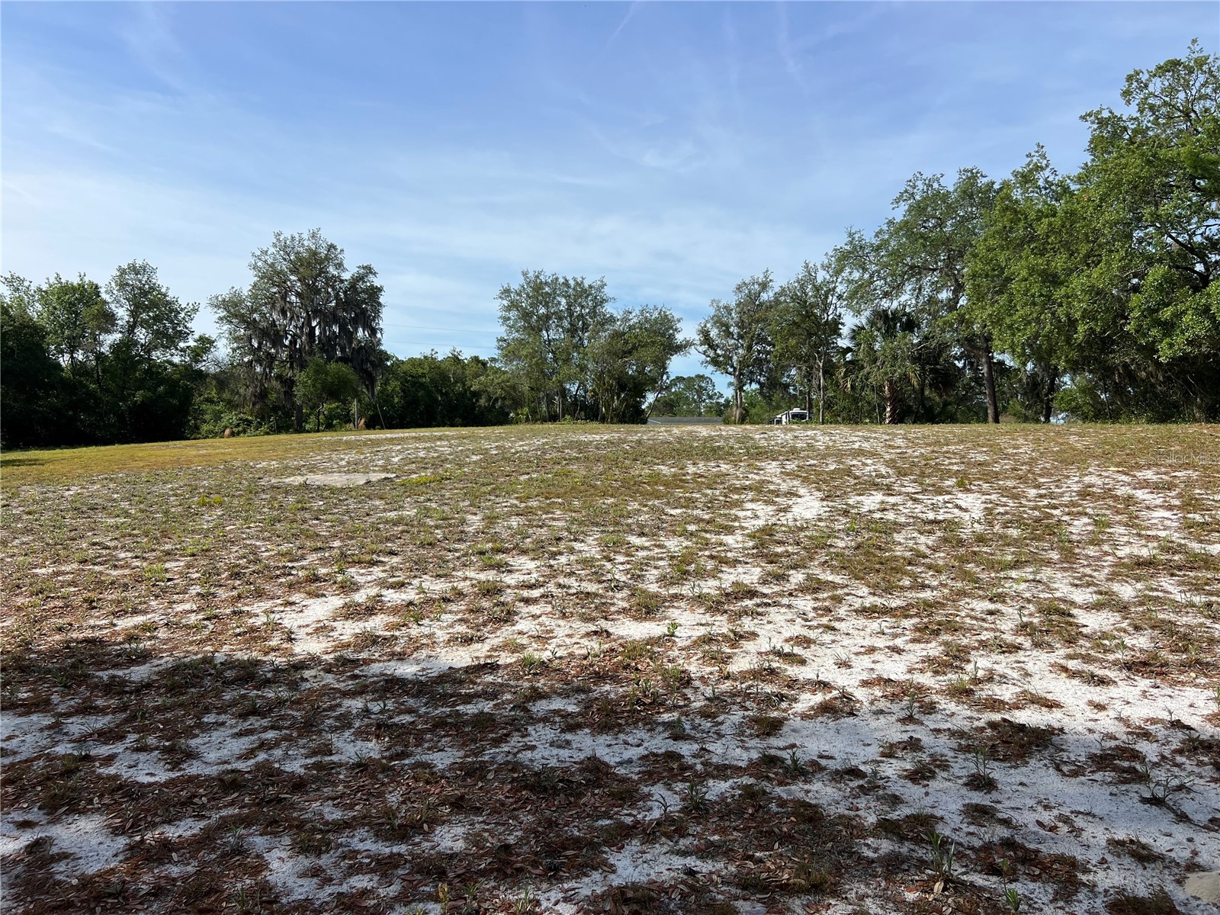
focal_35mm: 26
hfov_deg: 67.3
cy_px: 458
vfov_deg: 53.1
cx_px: 610
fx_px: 916
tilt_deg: -0.7
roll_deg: +0.2
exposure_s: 1/5076
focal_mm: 5.7
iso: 50
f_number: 1.5
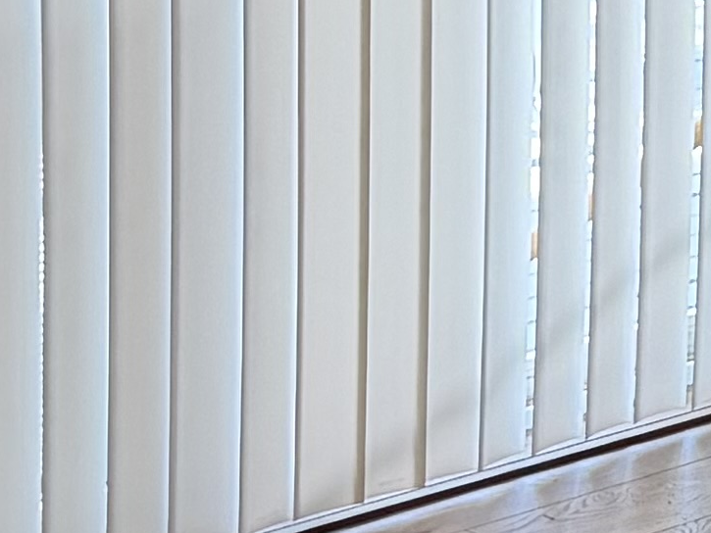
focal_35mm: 189
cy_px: -333
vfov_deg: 7.7
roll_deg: -1.7
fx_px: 3883
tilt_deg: -6.4
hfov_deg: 9.7
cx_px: 1455
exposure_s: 1/60
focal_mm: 6.76
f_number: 1.78
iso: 160
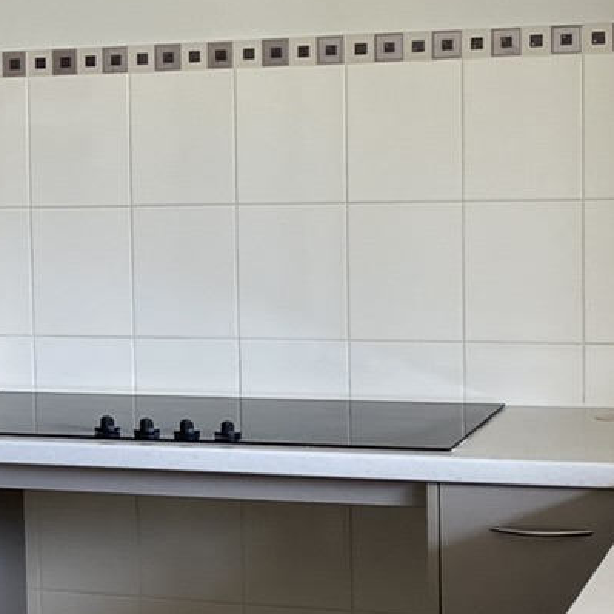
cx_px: -215
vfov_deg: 14.8
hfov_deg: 14.1
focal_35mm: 118
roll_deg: +1.9
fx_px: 2368
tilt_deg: -5.1
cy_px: 348
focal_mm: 4.25
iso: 100
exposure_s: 1/121
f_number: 1.8
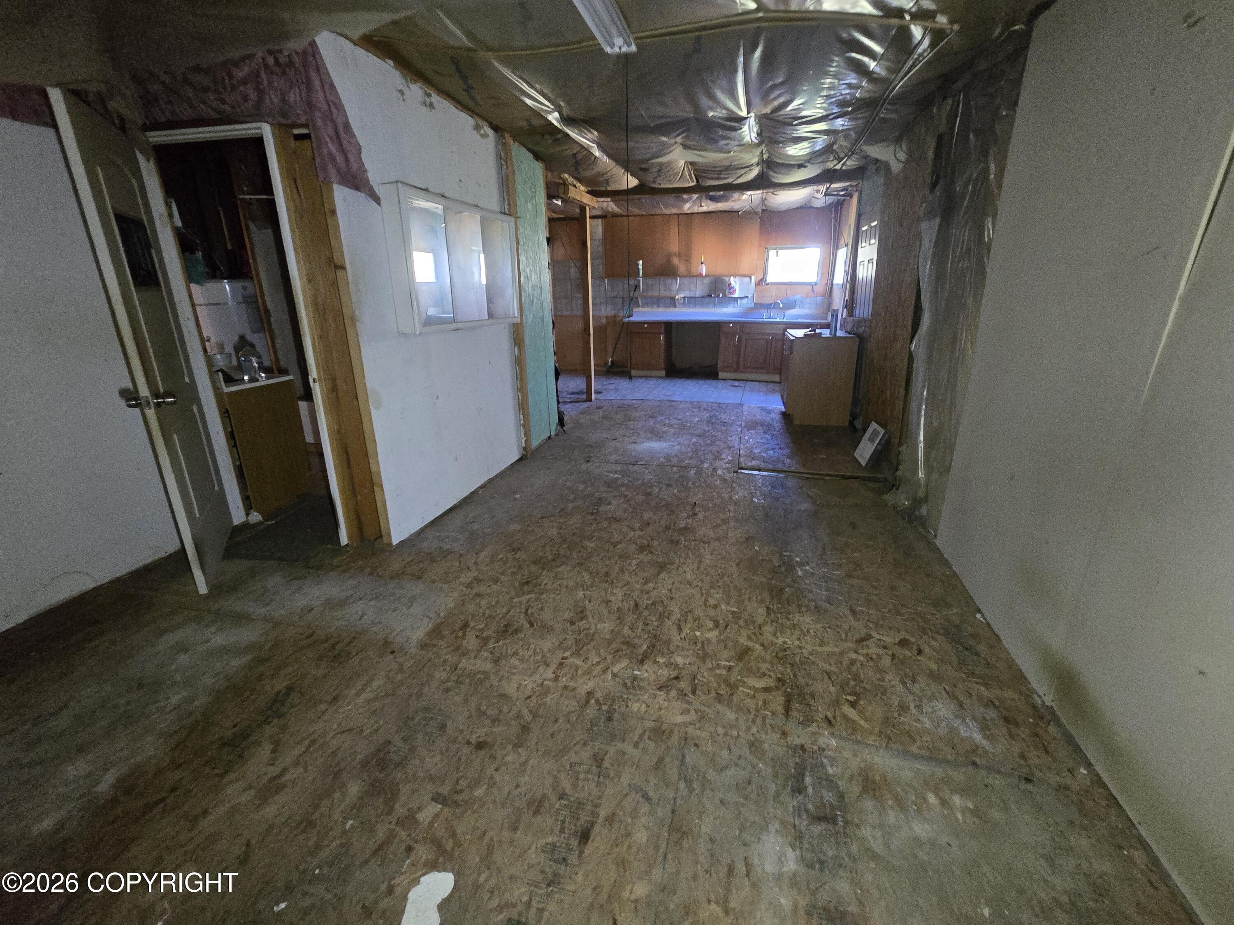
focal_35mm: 13
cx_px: 617
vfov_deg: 89.9
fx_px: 463
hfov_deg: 106.2
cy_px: 462
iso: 1250
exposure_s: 1/40
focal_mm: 2.2
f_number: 2.2
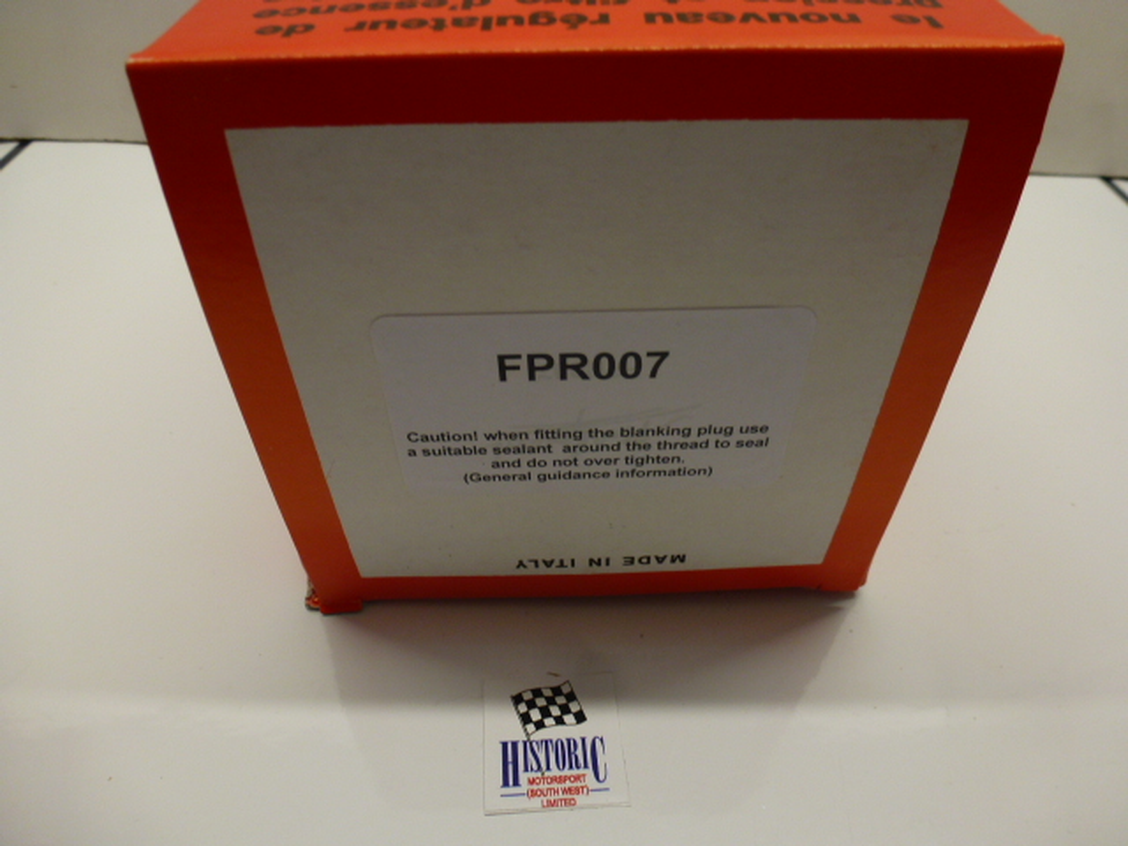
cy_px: 423
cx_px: 564
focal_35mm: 24
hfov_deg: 71.6
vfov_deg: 56.8
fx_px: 782
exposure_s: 1/60
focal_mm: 4.3
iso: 125
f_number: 3.3
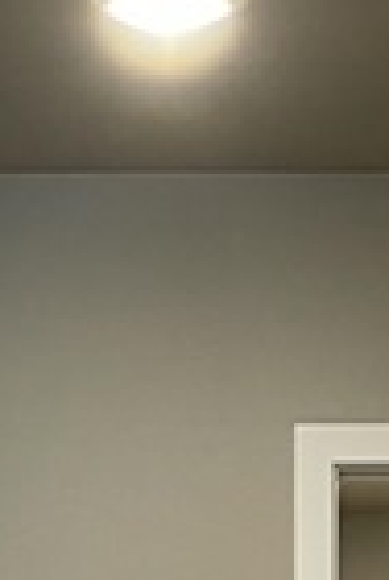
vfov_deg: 10.4
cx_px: 186
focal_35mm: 185
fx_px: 2984
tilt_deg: -6.3
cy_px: 1052
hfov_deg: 7.5
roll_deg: +0.2
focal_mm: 4.2
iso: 80
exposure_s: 1/60
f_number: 1.6
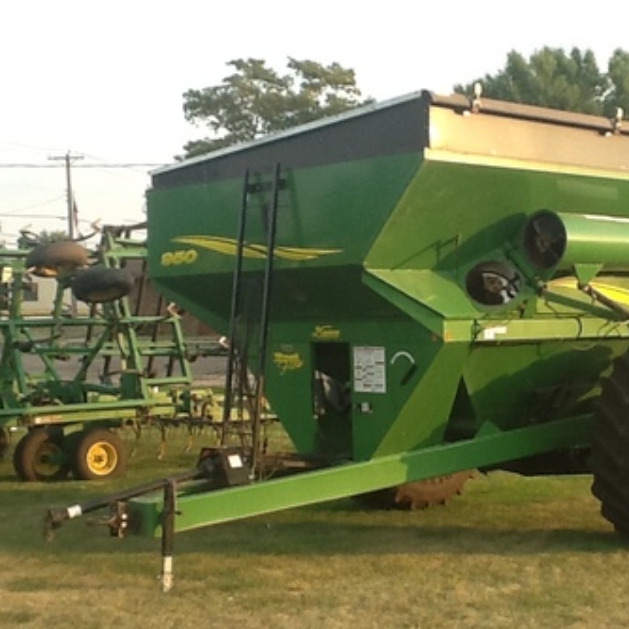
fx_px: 946
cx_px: 480
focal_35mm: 46
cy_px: 375
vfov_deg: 36.7
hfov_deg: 35.9
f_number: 2.4
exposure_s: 1/201
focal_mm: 2.03
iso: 64
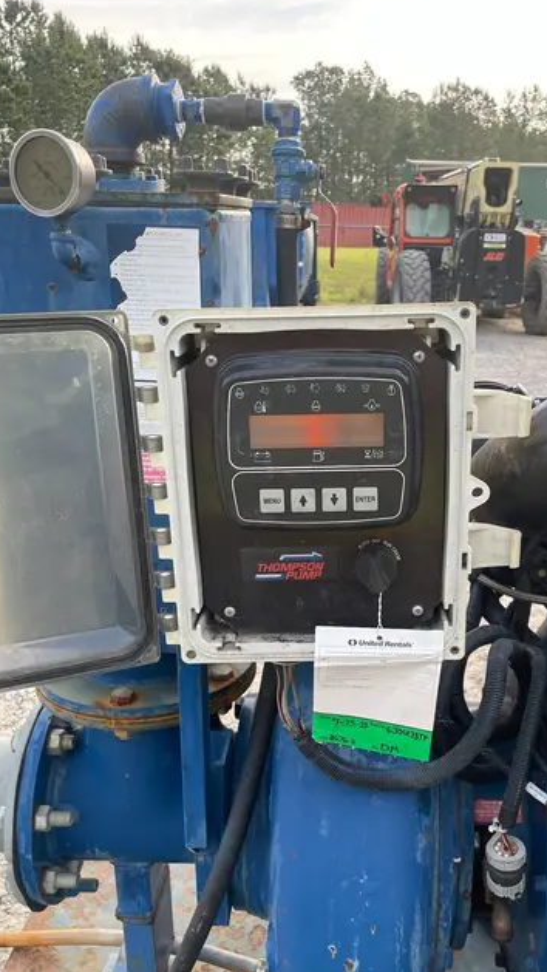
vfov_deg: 59.3
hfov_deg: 35.5
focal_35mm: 33
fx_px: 851
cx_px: 335
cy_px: 543
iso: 50
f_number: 1.6
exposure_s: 1/370
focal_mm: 4.2
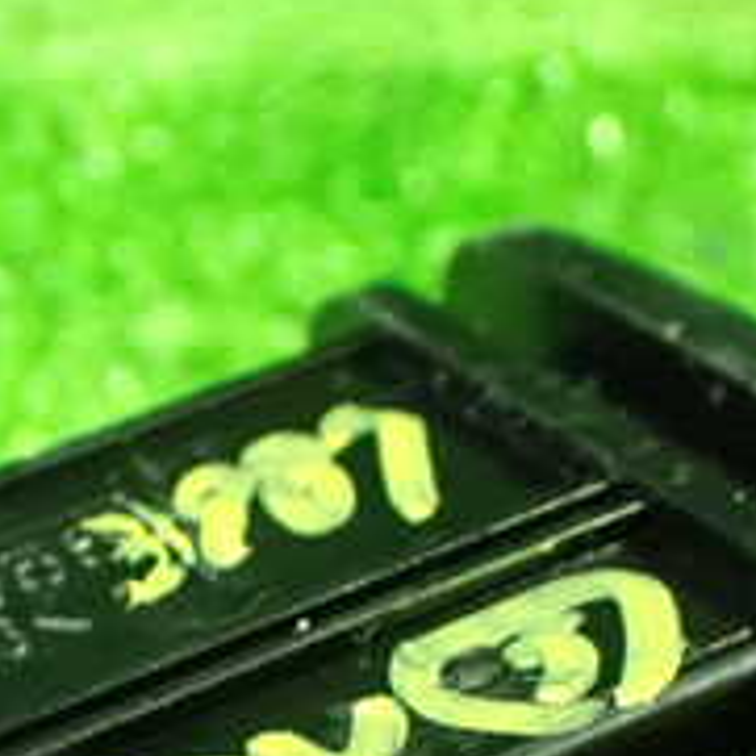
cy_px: 885
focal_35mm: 94
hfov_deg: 18.1
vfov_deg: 17.7
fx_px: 2323
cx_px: 42
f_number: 2.4
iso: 1600
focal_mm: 5.79
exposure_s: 1/30
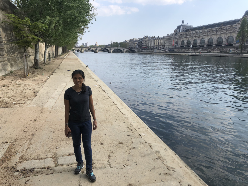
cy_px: 93
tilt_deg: -11.7
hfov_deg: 63.4
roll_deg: +0.4
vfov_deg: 49.7
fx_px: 201
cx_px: 124
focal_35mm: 28
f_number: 1.8
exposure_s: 1/1567
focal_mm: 4
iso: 20
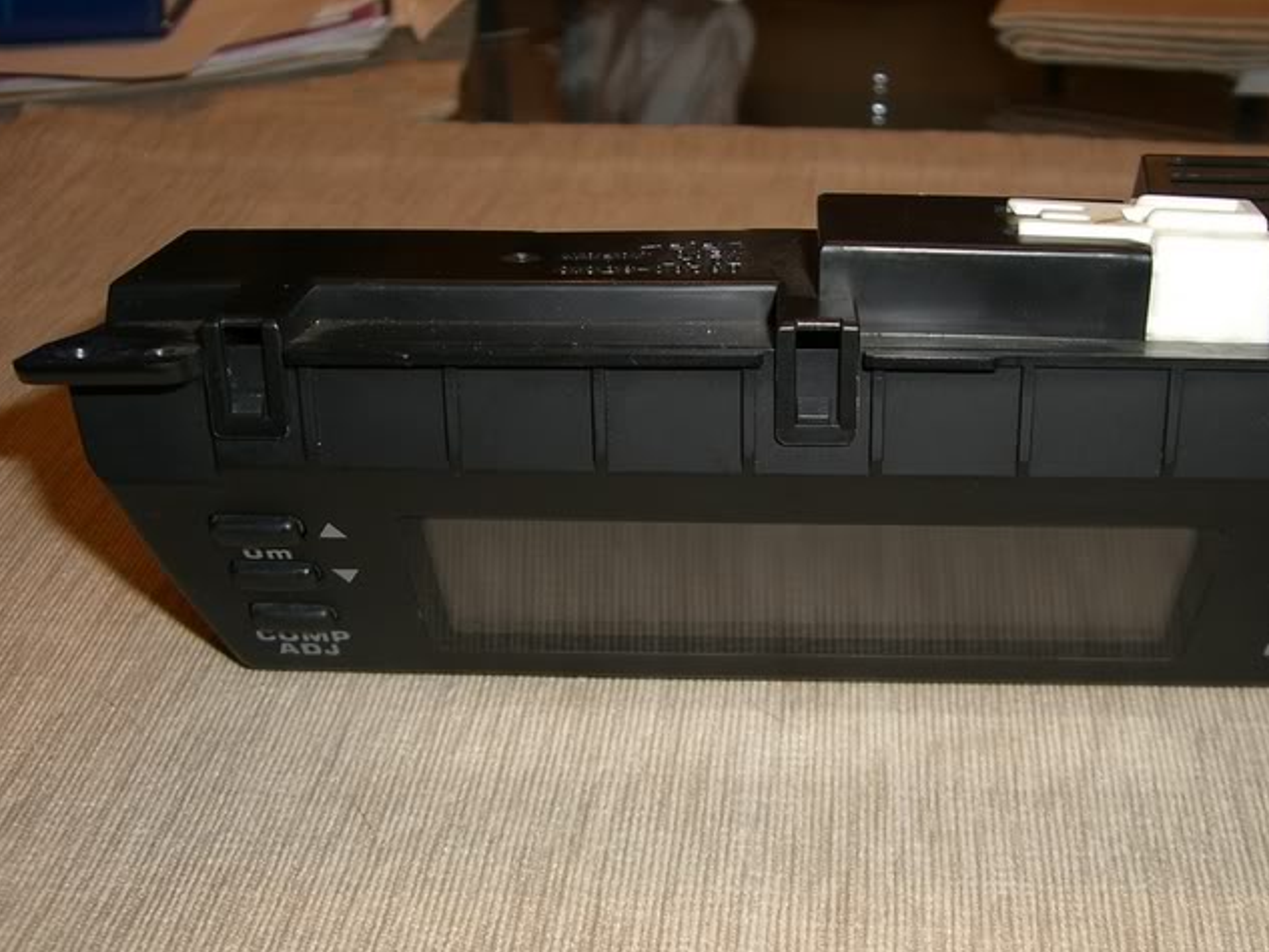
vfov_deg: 30.3
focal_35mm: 48
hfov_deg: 39.5
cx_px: 770
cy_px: 501
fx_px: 1760
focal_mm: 6.2
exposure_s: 1/60
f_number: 2.7
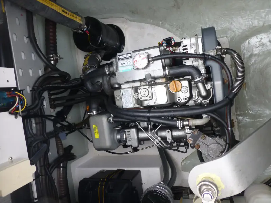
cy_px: 102
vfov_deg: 56.8
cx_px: 136
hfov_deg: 71.6
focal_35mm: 24
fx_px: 188
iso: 100
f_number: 3.3
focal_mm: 4.3
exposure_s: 1/80
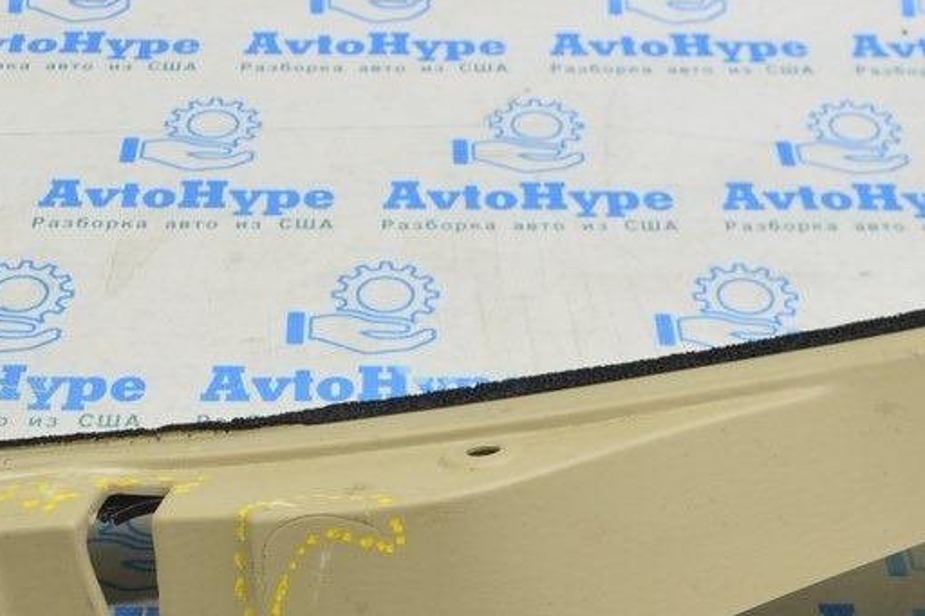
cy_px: 480
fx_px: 1772
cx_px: 464
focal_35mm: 69
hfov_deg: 29.3
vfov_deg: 19.5
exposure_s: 1/20
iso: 400
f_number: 5.6
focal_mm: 23
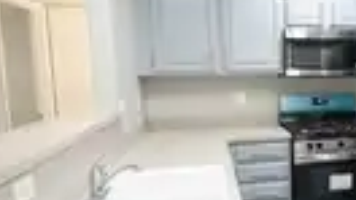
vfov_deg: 31.1
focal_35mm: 38
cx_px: 310
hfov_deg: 48.2
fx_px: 358
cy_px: 115
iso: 20000
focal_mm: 12
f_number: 9
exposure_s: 1/125
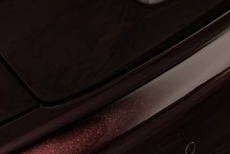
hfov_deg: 10.1
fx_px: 1292
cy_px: -135
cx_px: 223
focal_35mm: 202
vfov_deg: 6.6
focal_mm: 49
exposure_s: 1/80
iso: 1250
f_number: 4
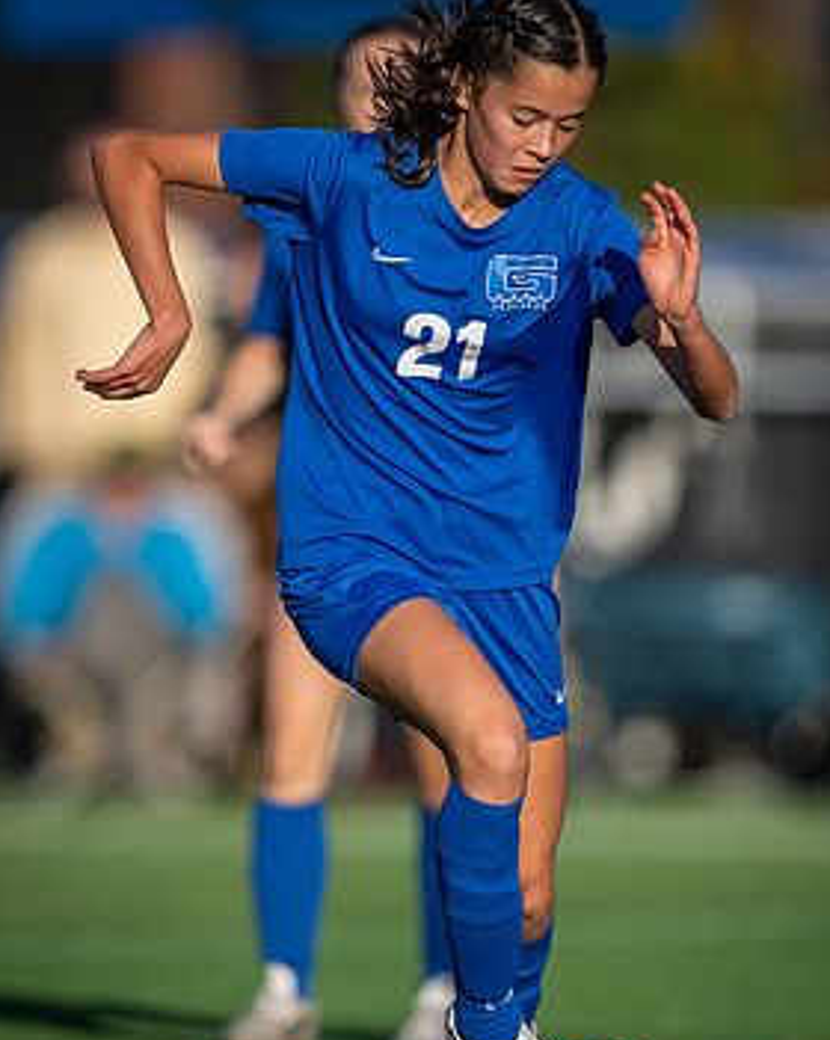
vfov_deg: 2.1
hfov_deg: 1.7
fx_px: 27837
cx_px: 342
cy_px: 610
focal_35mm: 905
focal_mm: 400
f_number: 2.8
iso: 110
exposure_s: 1/2000
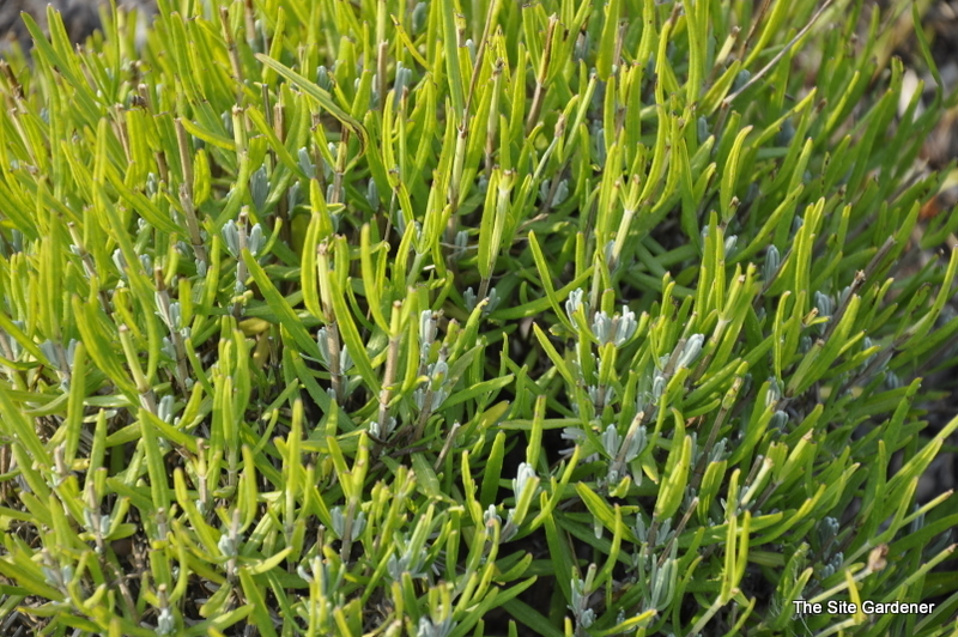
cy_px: 318
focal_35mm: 158
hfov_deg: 13.1
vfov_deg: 8.7
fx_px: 4188
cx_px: 479
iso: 200
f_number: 5.6
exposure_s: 1/160
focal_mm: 105
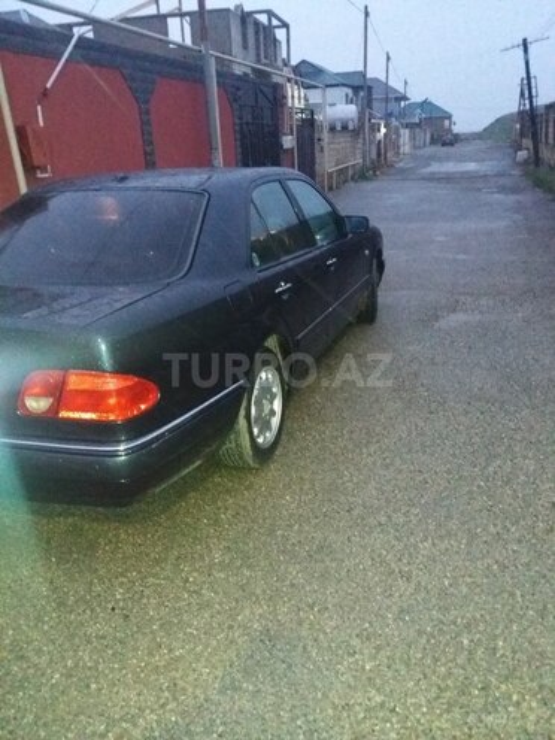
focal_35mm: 28
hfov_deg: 49.7
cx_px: 278
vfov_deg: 63.4
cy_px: 370
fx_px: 599
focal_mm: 3.7
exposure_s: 1/15
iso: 1250
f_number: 1.9
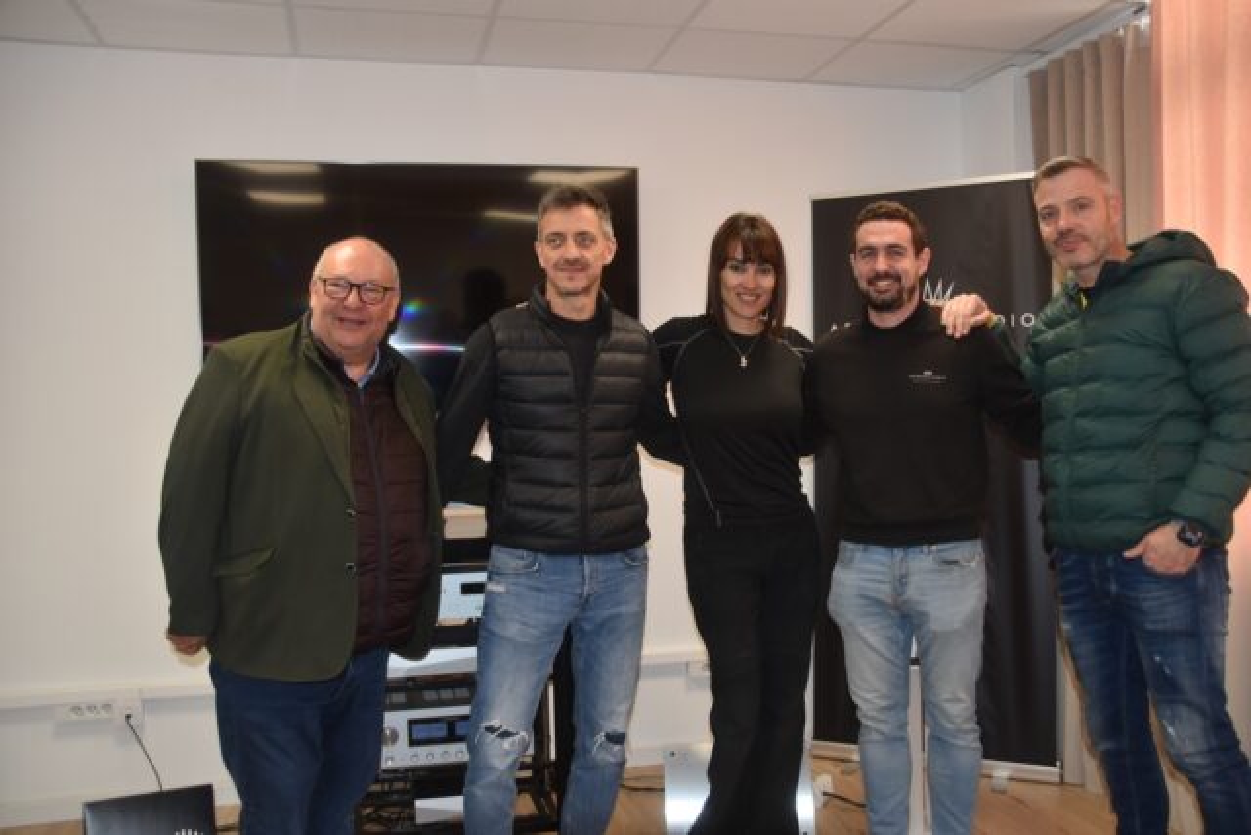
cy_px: 418
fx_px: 1199
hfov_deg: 55.1
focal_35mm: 34
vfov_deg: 38.4
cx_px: 626
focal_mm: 23
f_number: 3.8
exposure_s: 1/60
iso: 500
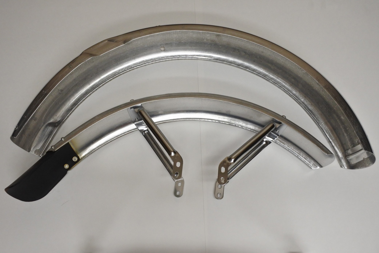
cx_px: 190
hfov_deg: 53.1
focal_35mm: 36
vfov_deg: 36.9
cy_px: 126
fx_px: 379
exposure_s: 1/100
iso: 800
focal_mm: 13.7
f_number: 4
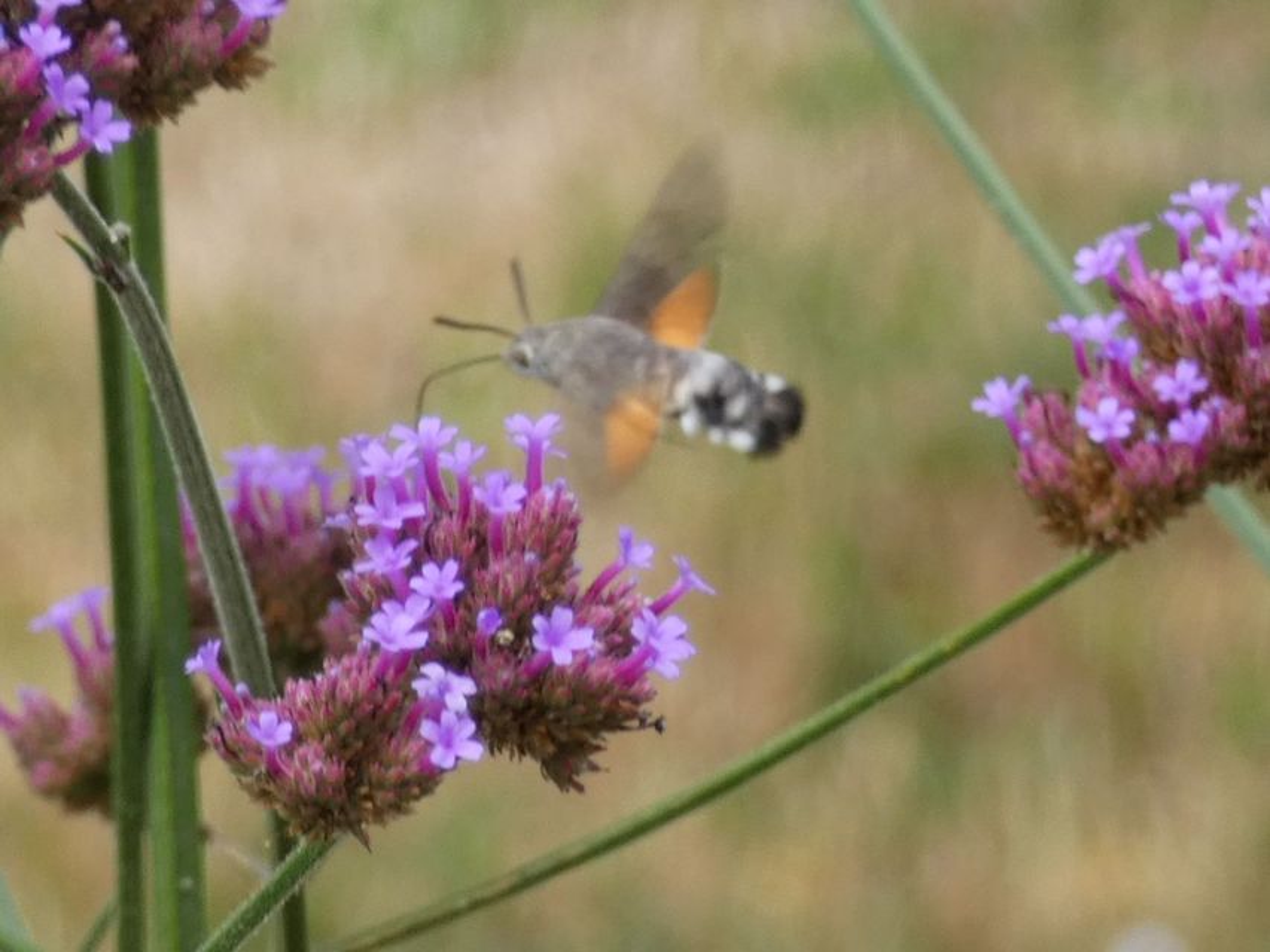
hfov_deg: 7.7
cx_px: 635
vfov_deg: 5.8
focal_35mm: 258
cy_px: 476
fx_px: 9467
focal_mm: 46.2
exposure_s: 1/100
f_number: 5.5
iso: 80
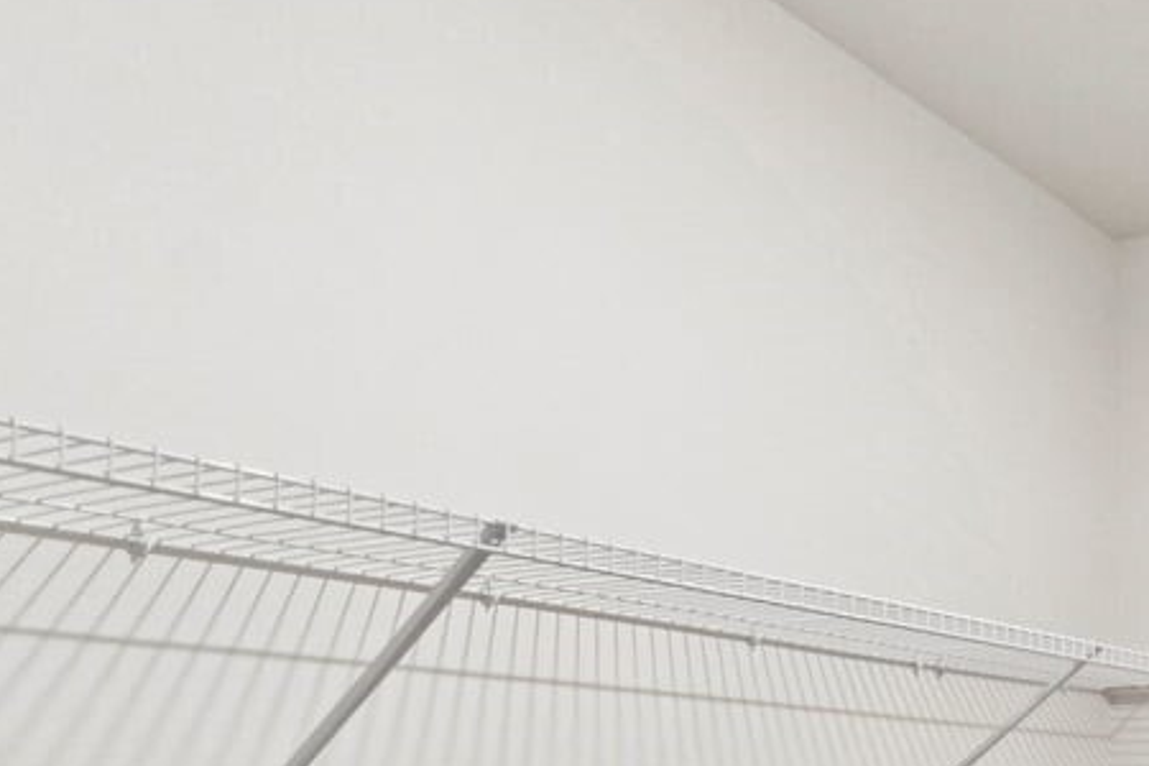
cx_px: 1397
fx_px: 1277
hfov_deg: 36.6
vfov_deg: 30.3
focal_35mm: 40
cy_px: 820
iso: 250
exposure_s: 1/4
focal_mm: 10
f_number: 9
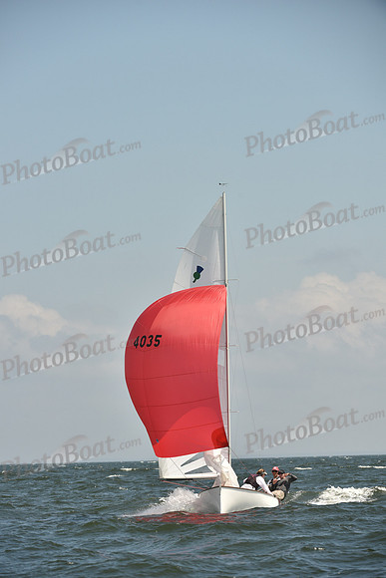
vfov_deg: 9.4
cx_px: 193
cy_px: 289
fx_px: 3536
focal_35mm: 220
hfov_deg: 6.2
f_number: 6.3
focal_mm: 220
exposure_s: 1/1250
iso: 250
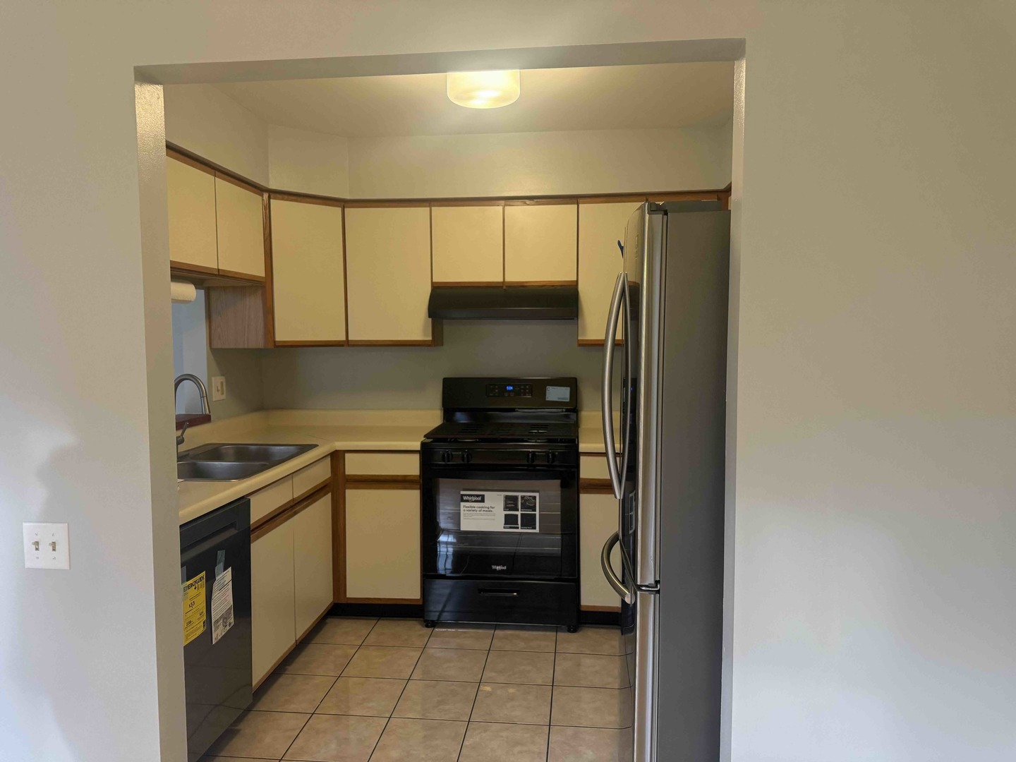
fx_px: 704
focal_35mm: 24
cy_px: 381
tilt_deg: -4.0
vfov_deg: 56.8
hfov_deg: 71.6
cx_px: 508
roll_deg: +0.2
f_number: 1.78
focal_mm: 6.76
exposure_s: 1/120
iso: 250
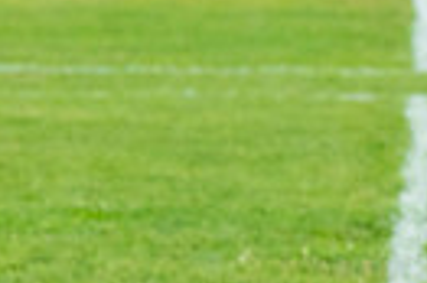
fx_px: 8932
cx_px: 678
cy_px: 83
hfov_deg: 2.7
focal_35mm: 754
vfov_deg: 1.8
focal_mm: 170
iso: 1250
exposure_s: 1/1000
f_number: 5.6
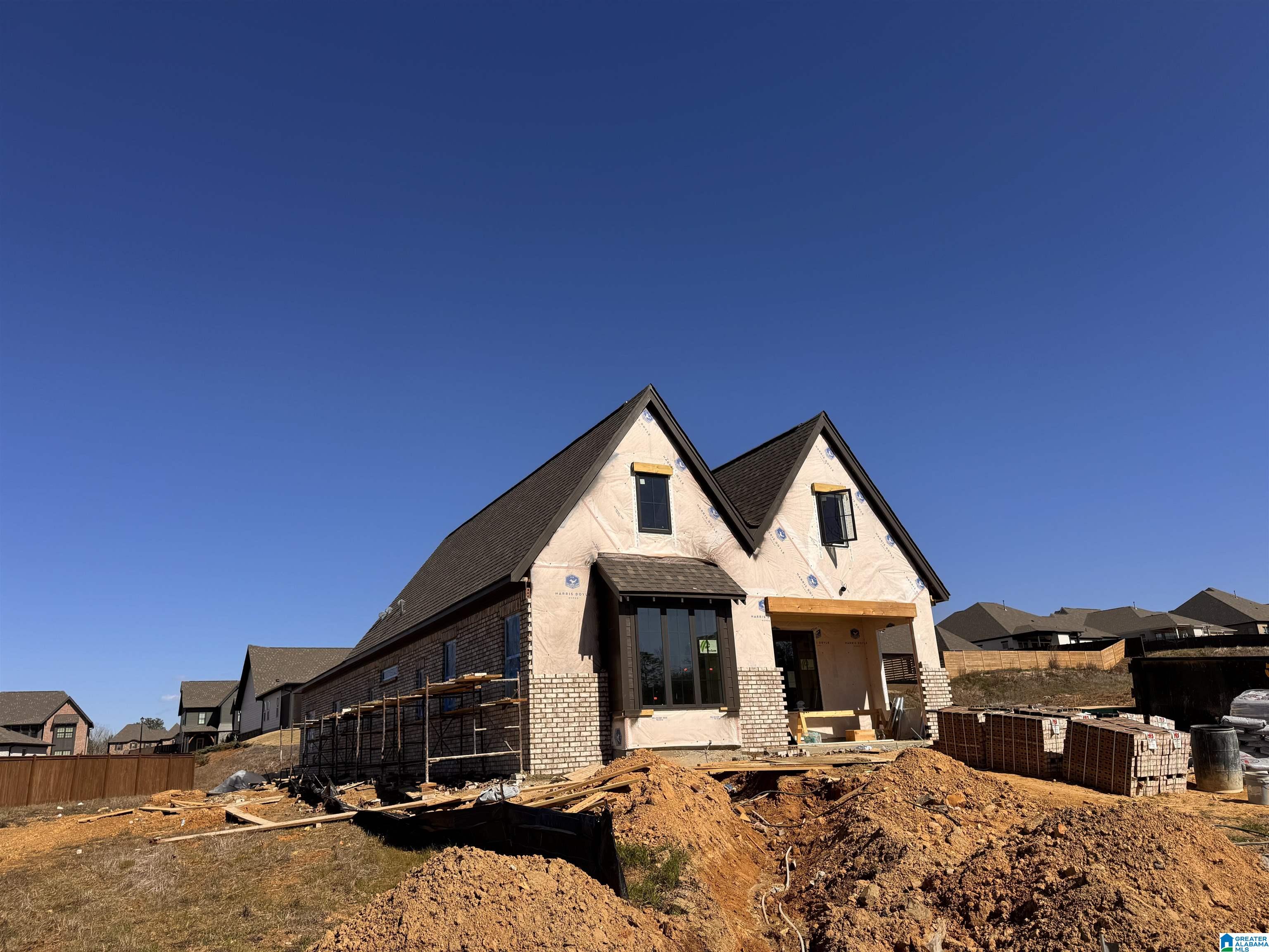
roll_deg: +4.3
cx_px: 634
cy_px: 476
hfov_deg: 71.6
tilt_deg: +15.4
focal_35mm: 24
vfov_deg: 56.8
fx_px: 880
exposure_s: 1/7092
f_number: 1.78
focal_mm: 6.76
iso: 80
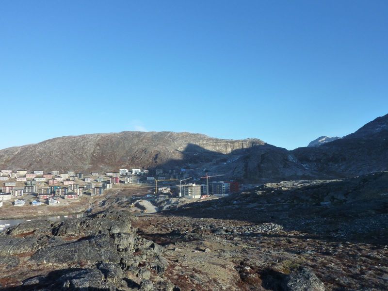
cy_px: 146
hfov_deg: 69.4
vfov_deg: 54.9
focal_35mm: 25
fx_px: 280
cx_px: 194
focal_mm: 4.1
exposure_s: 1/500
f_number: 4
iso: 125
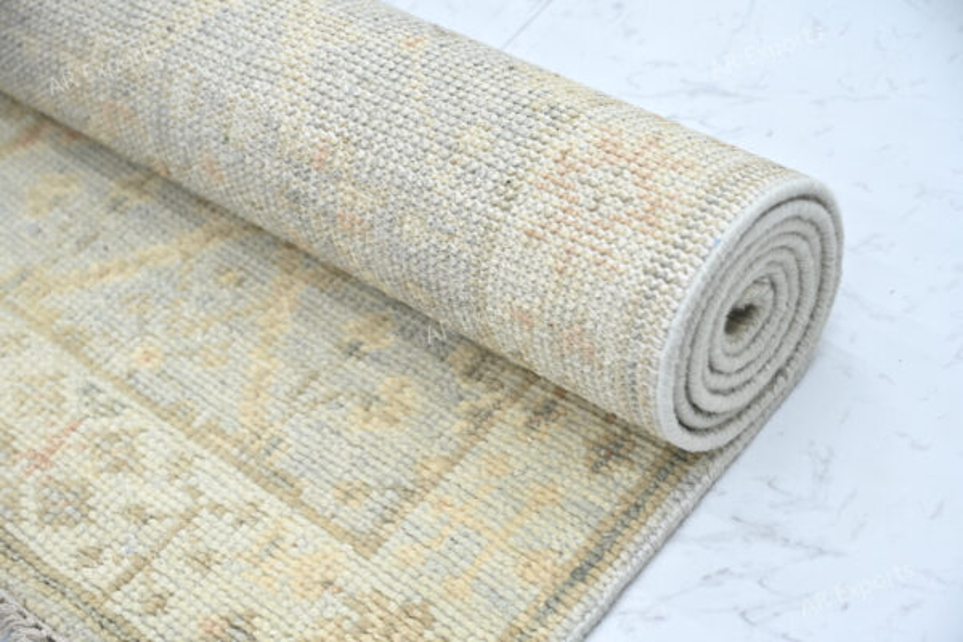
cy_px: 321
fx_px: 1872
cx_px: 482
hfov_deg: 28.8
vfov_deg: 19.5
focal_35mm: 70
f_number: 5
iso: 125
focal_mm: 70
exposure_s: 1/25
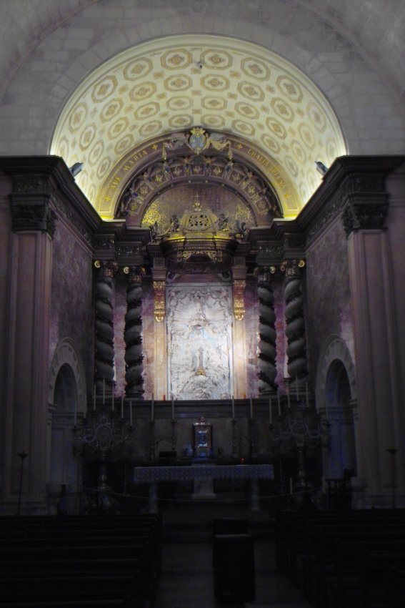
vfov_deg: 47.4
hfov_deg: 32.6
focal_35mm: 41
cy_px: 304
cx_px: 202
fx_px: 692
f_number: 4
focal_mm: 24
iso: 400
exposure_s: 1/25
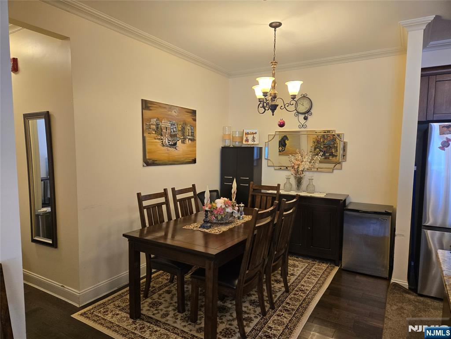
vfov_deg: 58.9
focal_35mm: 23
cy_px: 170
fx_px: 300
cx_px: 226
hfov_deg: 73.9
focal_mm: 5.4
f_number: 1.8
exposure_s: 1/120
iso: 125
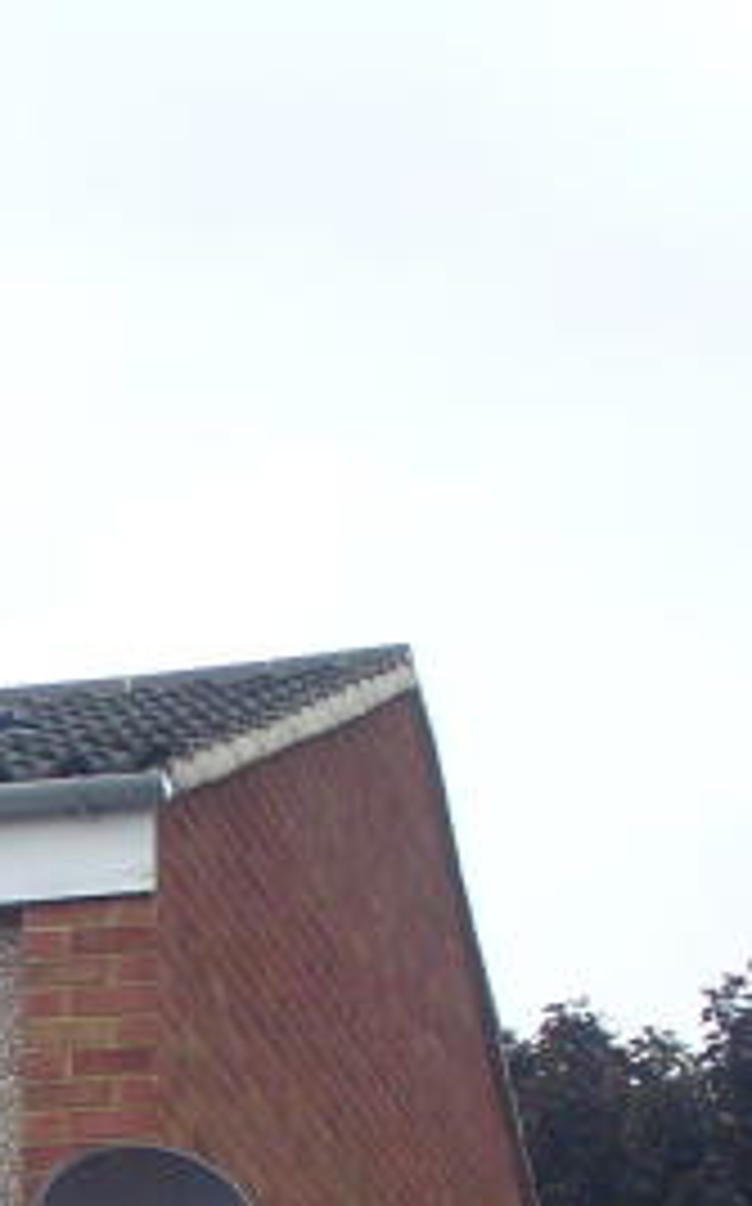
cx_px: -527
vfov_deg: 13.5
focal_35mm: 150
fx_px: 4929
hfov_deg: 8.4
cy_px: 1544
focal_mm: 6.1
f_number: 2.8
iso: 80
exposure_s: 1/320
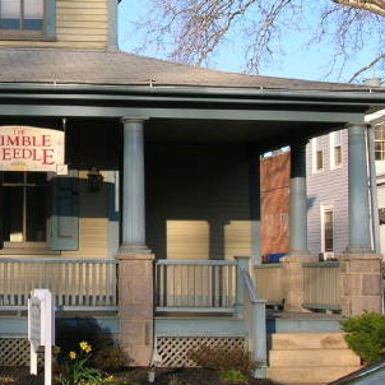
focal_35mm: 86
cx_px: 4
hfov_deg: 19.6
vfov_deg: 20.1
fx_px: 1082
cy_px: 124
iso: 50
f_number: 5.4
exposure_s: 1/147
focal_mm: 7.7
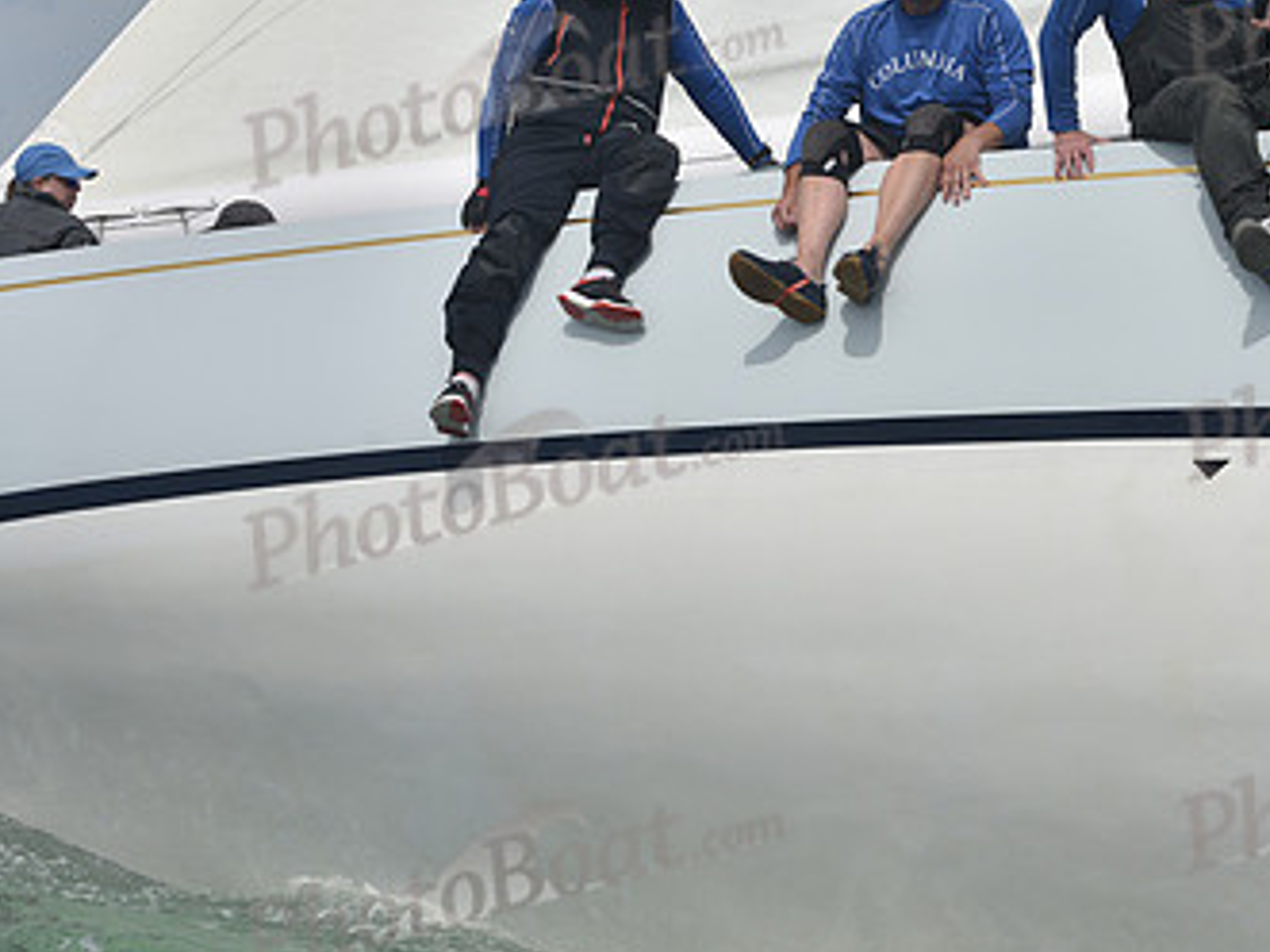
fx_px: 4328
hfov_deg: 16.6
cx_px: 986
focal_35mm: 118
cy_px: 236
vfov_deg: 12.5
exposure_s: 1/800
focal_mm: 70
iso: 320
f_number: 8
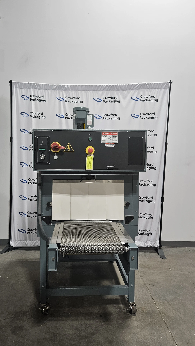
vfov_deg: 71.9
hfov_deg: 44.2
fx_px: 239
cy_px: 171
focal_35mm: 26
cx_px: 80
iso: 320
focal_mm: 5.4
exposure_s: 1/170
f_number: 1.8
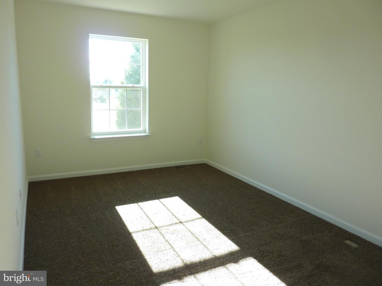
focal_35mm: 25
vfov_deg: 54.9
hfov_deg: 69.4
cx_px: 191
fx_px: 276
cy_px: 143
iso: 80
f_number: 3.3
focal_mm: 4.1
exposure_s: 1/50
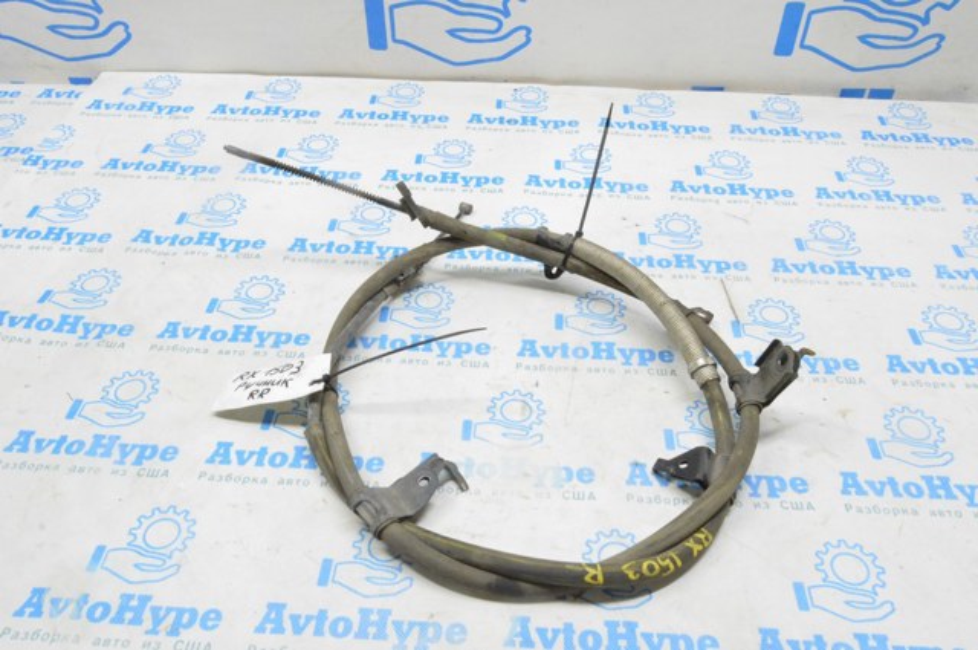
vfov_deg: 43.5
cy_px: 325
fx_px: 814
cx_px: 489
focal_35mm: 30
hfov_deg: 62.0
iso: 6400
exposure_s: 1/15
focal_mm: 20
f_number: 20
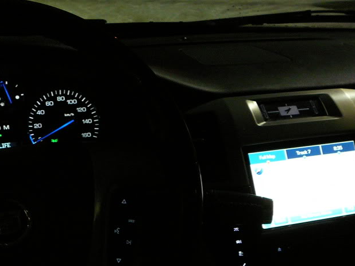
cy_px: 211
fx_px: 595
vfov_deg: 24.8
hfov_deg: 33.2
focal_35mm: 58
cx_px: 160
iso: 200
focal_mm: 5.2
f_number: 2.8
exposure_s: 1/8
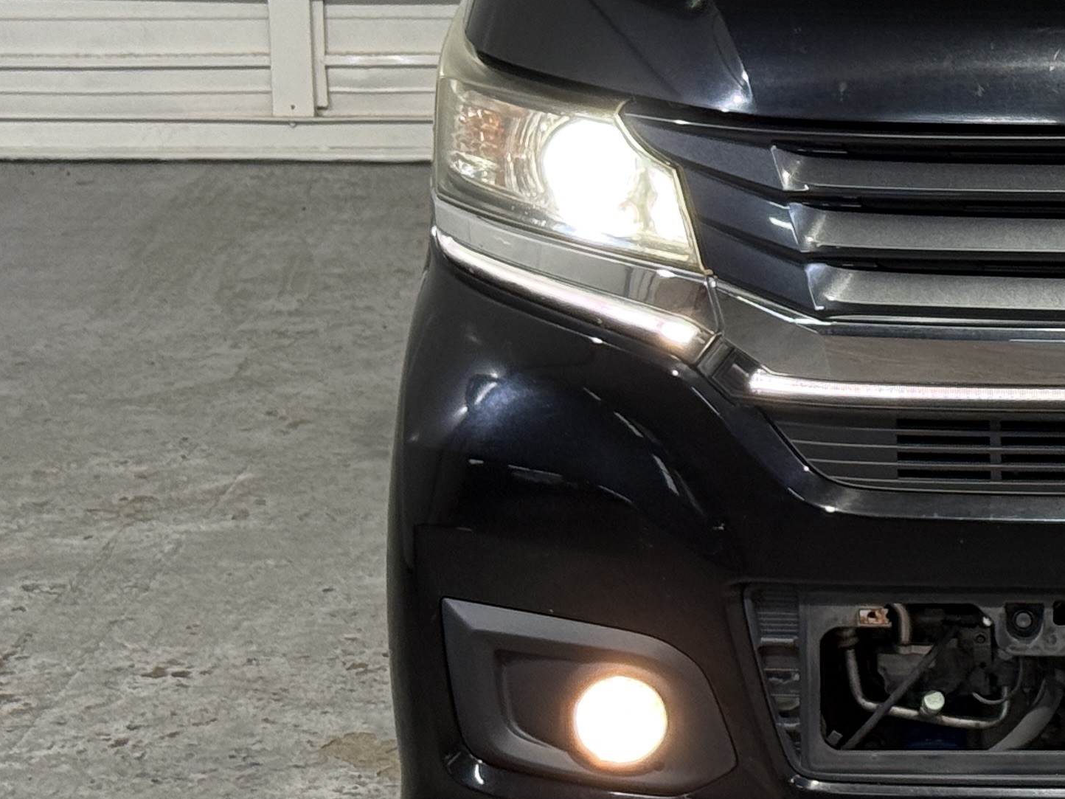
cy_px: 154
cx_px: 1215
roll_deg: -0.2
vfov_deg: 11.0
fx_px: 4123
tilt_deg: -10.3
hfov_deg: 14.3
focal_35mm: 134
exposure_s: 1/60
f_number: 1.78
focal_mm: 6.76
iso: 160
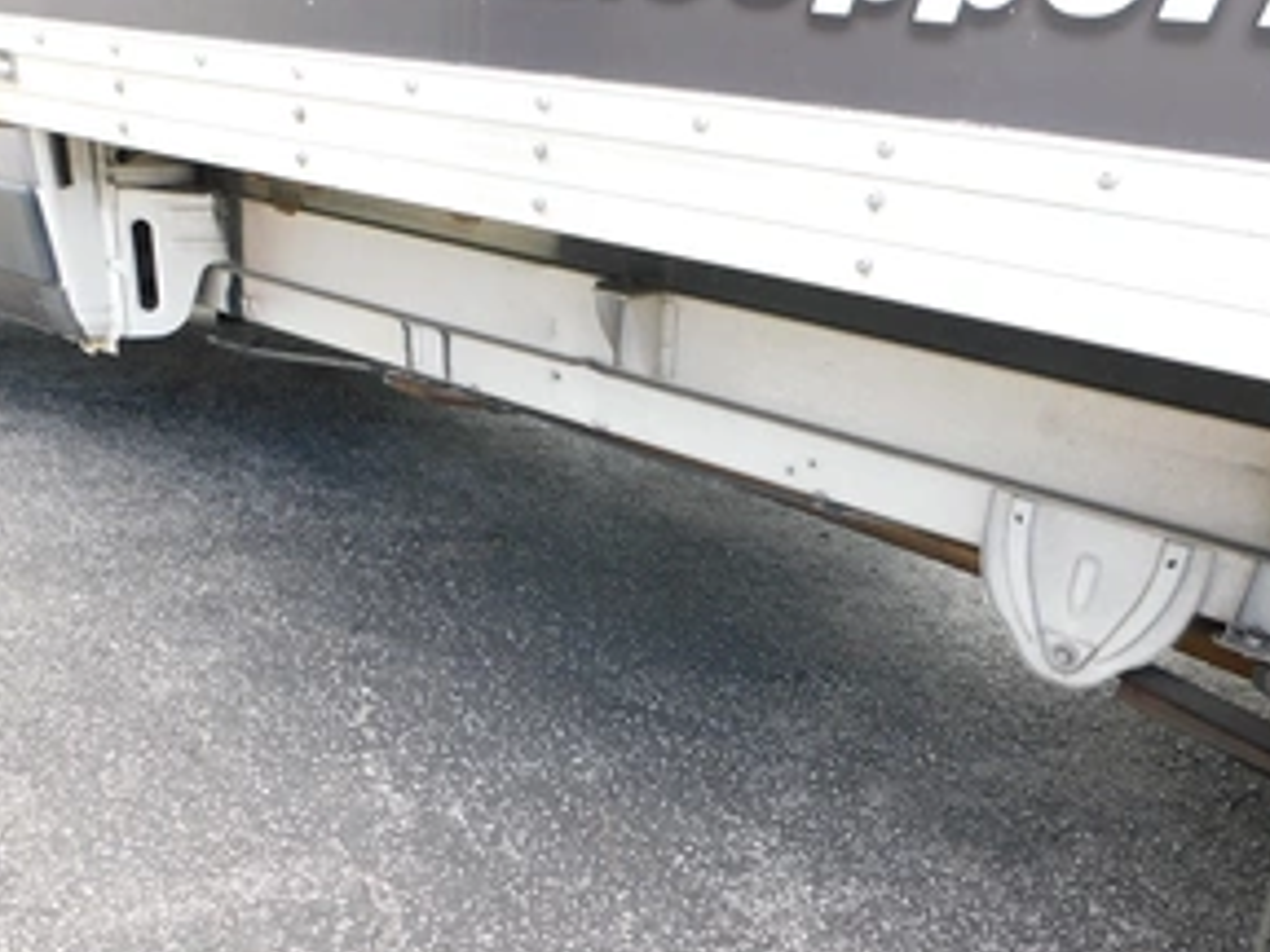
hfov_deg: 56.7
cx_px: 701
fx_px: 1174
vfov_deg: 43.4
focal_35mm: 32
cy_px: 657
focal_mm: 4
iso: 125
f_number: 3
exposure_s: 1/100
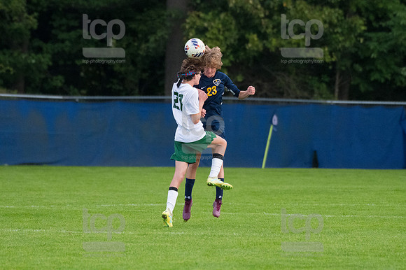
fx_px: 5410
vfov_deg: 2.9
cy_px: 135
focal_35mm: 480
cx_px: 203
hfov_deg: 4.3
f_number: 5.6
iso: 3200
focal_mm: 320
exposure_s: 1/2000
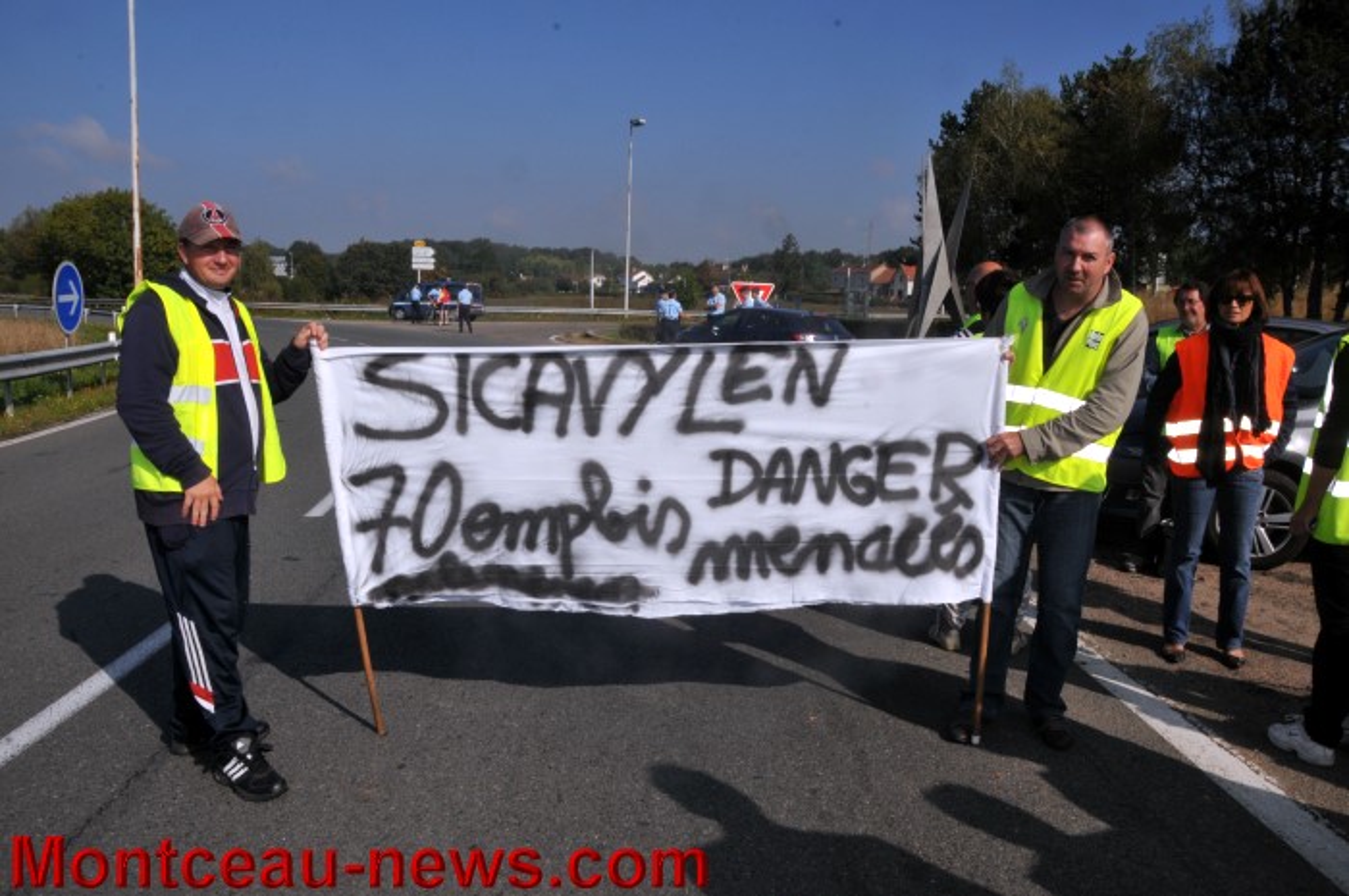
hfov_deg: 67.4
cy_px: 448
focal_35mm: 27
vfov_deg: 47.8
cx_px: 674
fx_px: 1011
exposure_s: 1/250
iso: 320
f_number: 22
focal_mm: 18
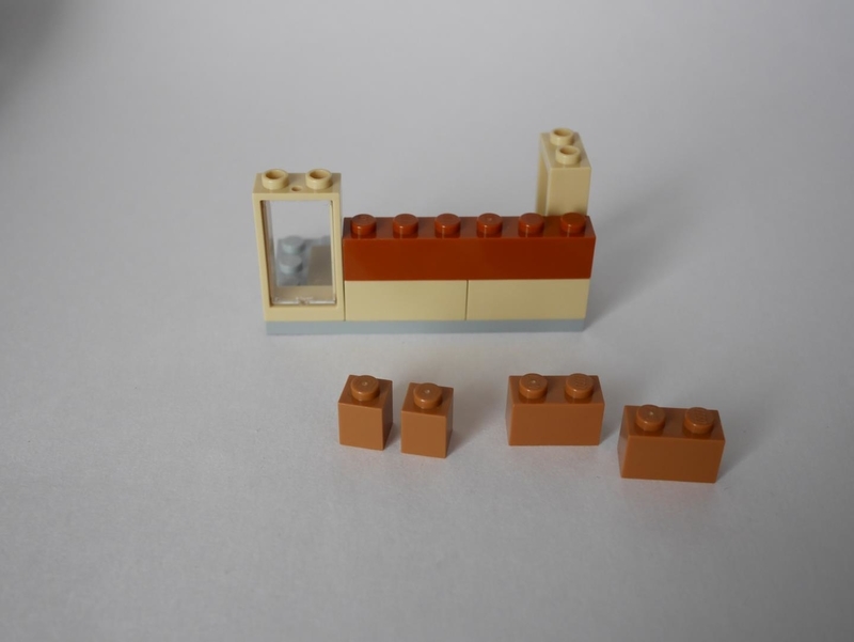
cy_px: 321
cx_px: 427
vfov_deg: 36.0
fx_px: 987
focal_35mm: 40
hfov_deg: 46.8
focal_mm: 20
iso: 640
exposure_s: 1/60
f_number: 5
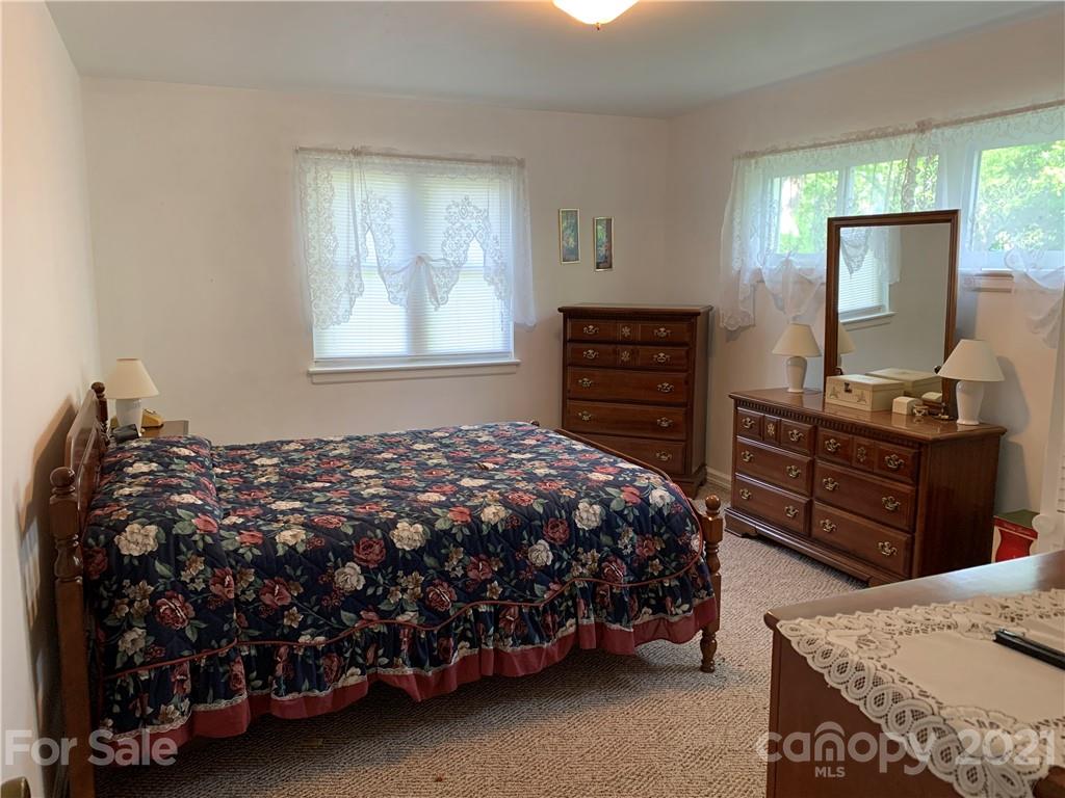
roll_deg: -0.2
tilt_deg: -8.9
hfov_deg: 67.3
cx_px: 532
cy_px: 399
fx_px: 800
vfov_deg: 53.1
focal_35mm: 26
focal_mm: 4.25
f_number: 1.8
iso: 160
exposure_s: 1/60
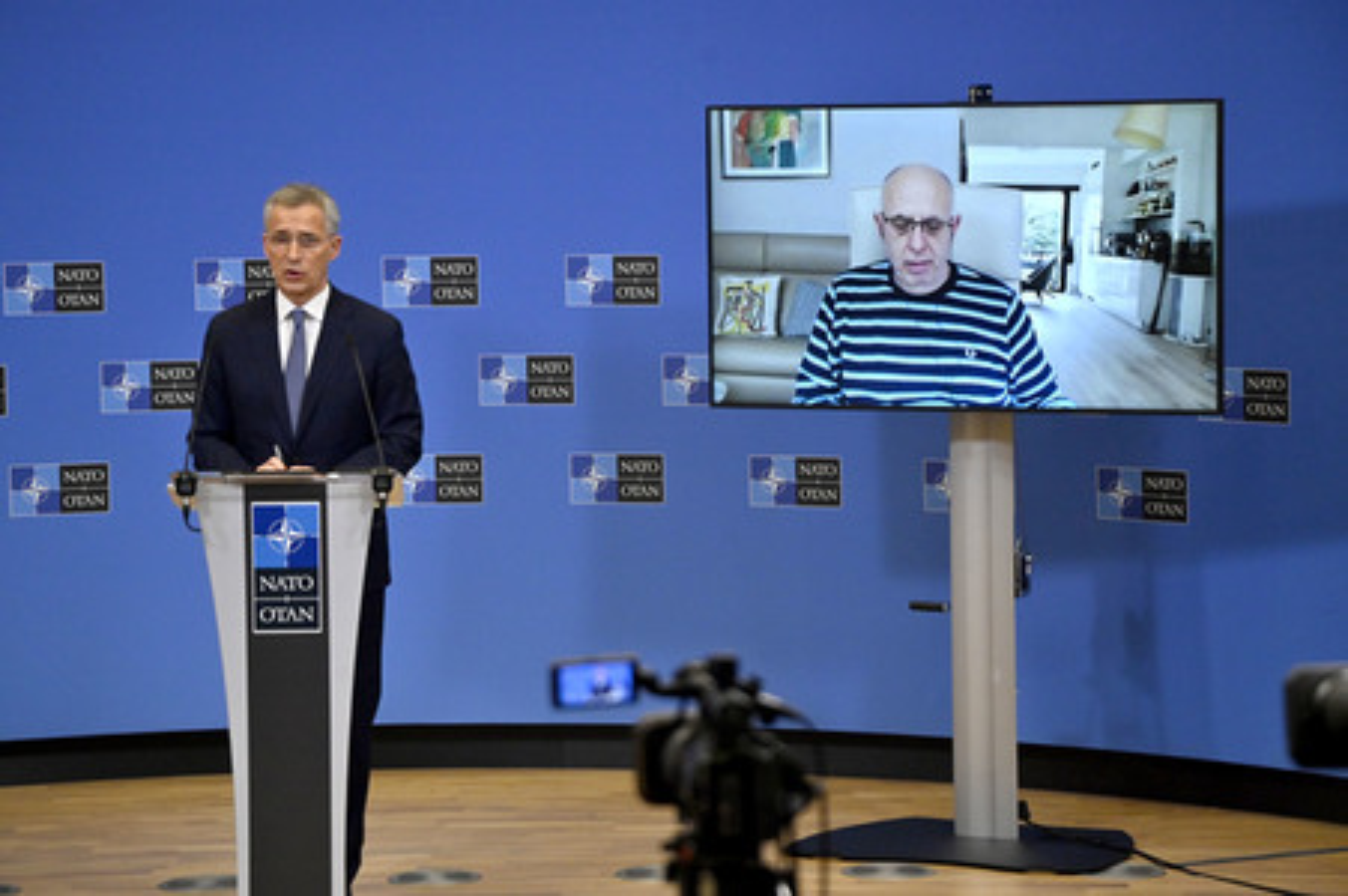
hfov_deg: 15.2
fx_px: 5051
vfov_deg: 10.1
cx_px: 674
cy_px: 448
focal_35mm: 135
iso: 3200
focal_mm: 135
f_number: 5.6
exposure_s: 1/400
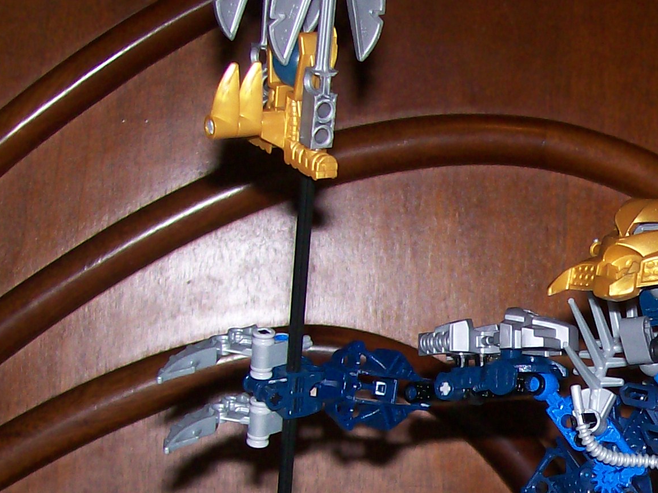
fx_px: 1825
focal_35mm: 96
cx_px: 661
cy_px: 511
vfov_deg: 15.1
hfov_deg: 19.8
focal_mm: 6
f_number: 2.7
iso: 80
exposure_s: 1/64
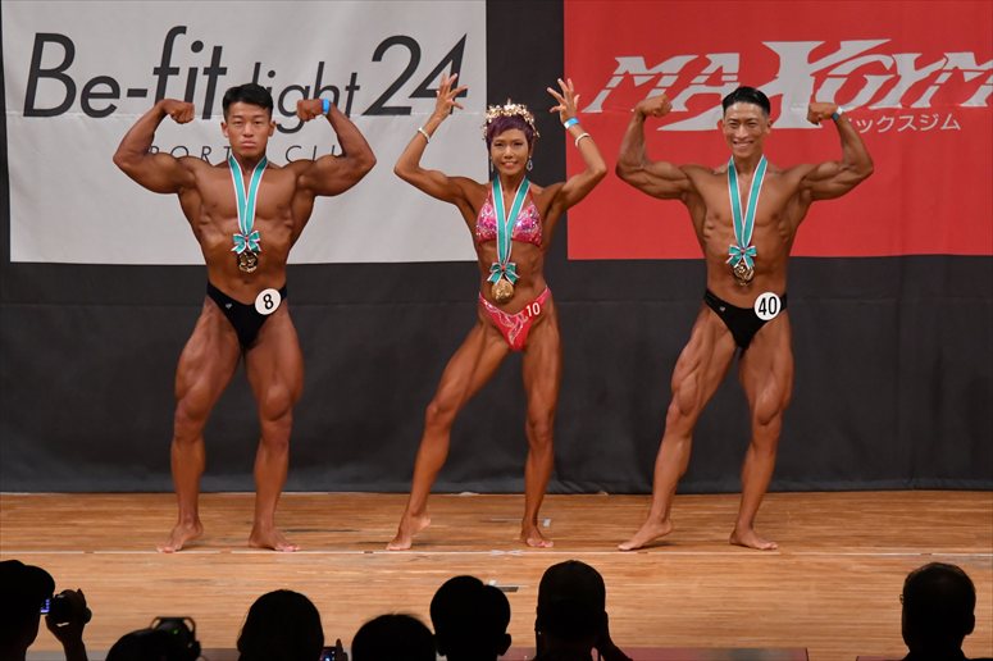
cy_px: 330
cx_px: 496
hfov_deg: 9.2
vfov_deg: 6.1
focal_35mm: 225
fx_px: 6203
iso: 5600
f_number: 5.6
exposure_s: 1/400
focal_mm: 150
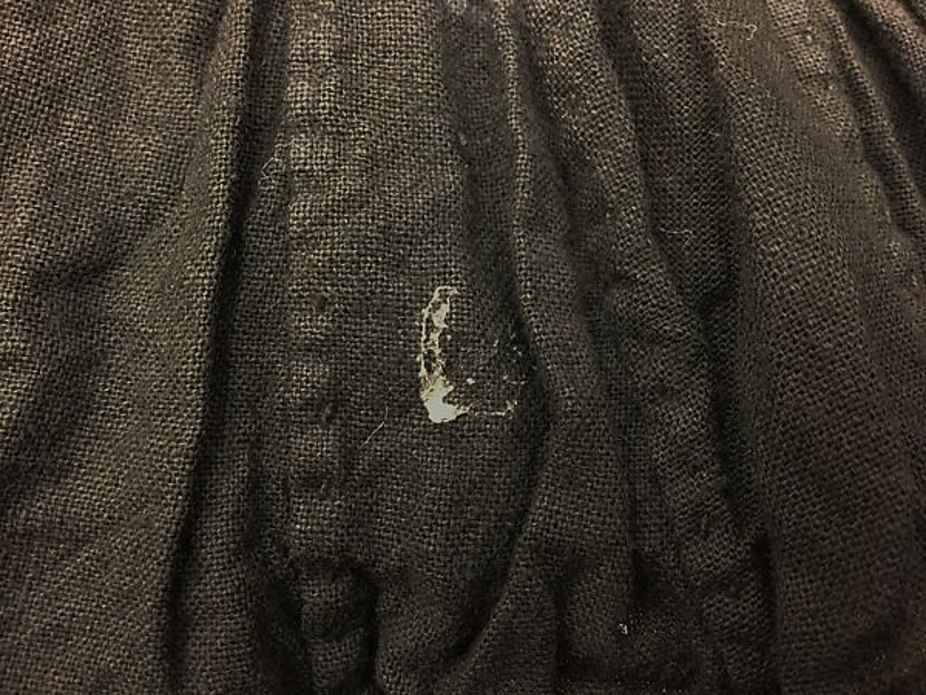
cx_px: 463
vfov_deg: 45.4
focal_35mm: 31
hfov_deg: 58.4
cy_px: 348
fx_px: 829
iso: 500
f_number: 2.4
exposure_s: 1/15
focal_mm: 3.3
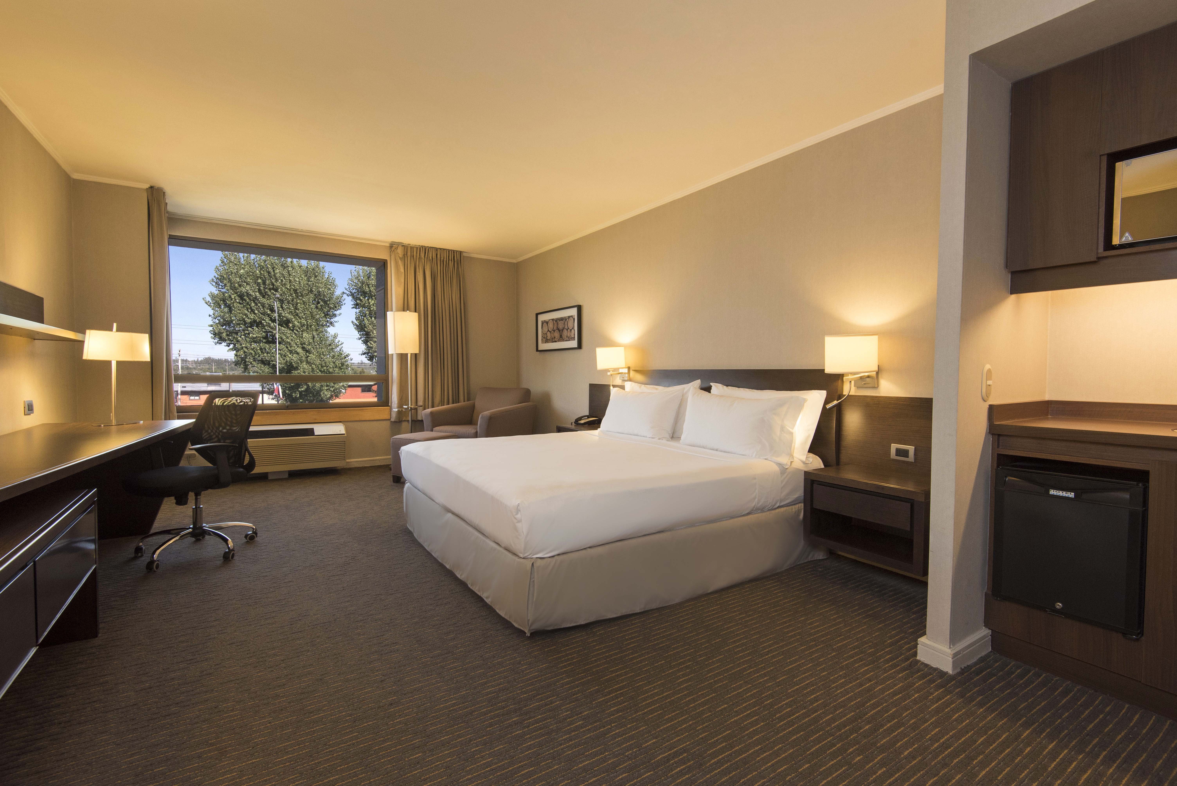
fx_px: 523
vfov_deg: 73.8
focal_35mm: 16
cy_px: 393
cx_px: 588
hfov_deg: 96.7
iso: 800
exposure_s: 1/20
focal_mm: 16
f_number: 8
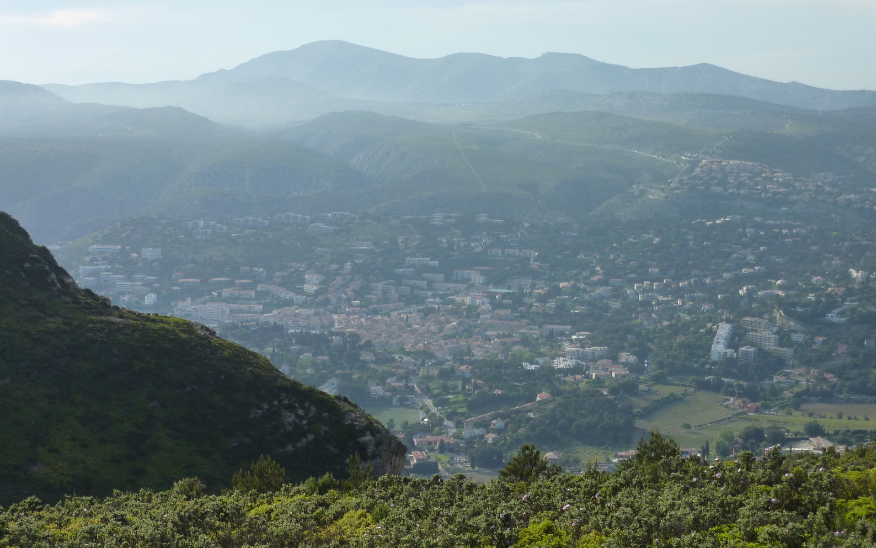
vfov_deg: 20.6
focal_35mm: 63
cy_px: 228
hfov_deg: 32.5
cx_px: 436
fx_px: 1504
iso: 125
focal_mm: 9.7
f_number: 4.5
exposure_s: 1/500
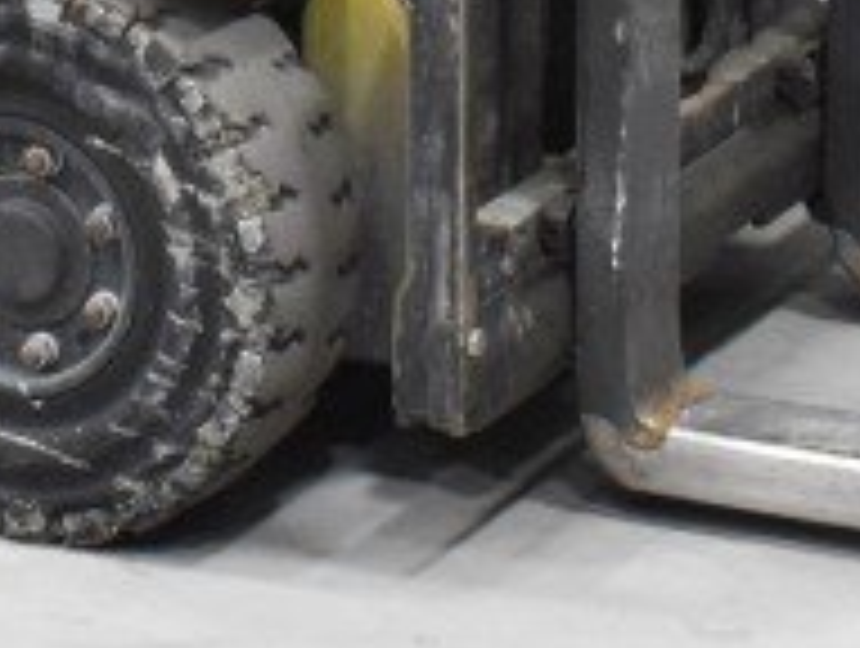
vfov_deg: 6.3
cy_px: -954
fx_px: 5626
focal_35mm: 226
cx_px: -23
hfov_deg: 8.7
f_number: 5
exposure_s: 1/30
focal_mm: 25
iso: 1600
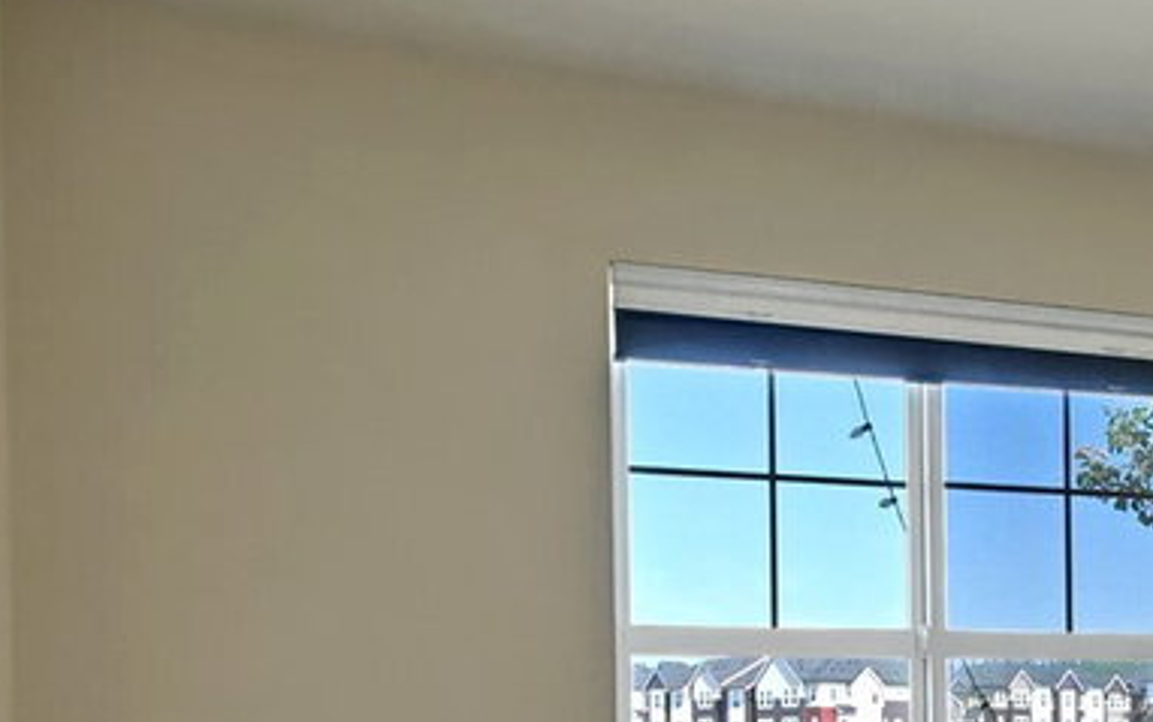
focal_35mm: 48
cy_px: 779
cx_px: 1141
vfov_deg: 25.1
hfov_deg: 37.6
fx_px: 1509
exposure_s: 1/8
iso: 3200
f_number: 11
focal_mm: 10
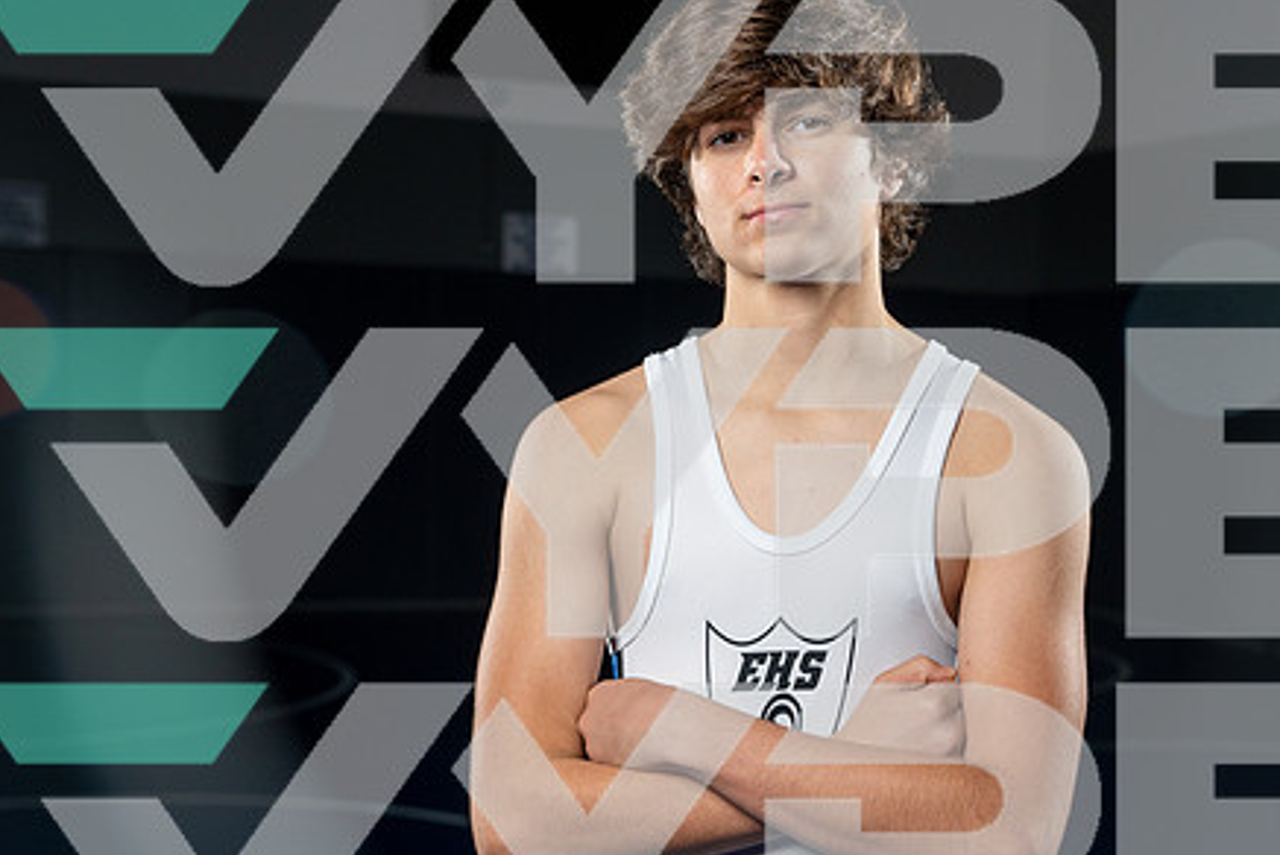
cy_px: 485
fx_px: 2170
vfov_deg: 22.3
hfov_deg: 32.8
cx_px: 718
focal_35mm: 61
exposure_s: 1/125
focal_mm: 46
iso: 800
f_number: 4.5
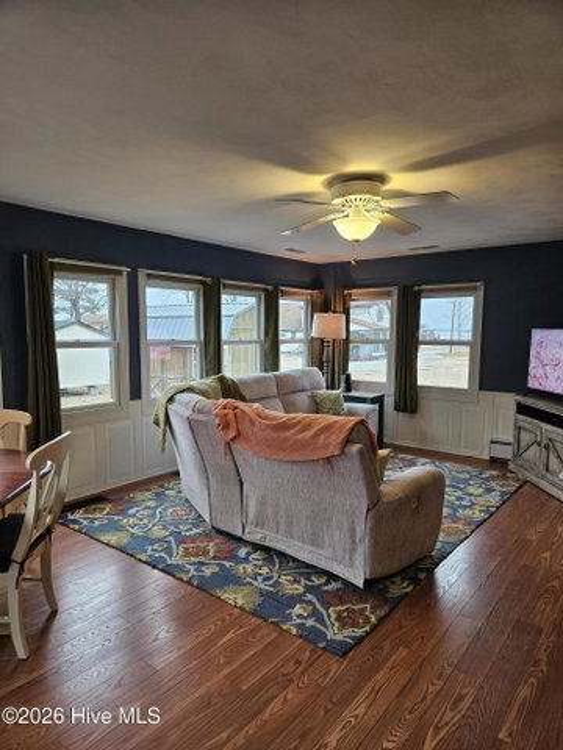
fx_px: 499
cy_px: 375
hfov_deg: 58.9
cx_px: 282
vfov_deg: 73.9
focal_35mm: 23
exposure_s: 1/120
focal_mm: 5.4
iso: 200
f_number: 1.8
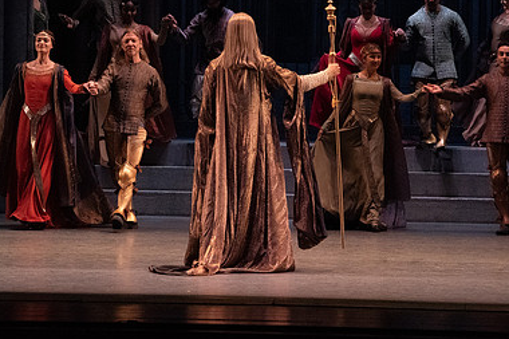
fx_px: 3194
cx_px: 297
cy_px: 92
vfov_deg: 6.1
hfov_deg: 9.1
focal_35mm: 226
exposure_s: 1/320
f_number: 9
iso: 20000
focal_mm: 148
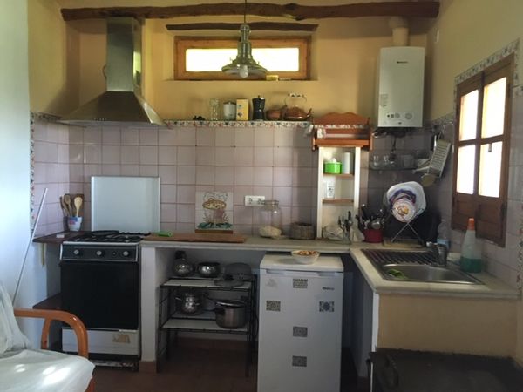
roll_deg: -1.2
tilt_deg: -4.9
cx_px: 262
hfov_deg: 61.7
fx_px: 438
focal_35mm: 29
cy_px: 196
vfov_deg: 48.2
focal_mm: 4.15
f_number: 2.2
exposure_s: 1/17
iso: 200
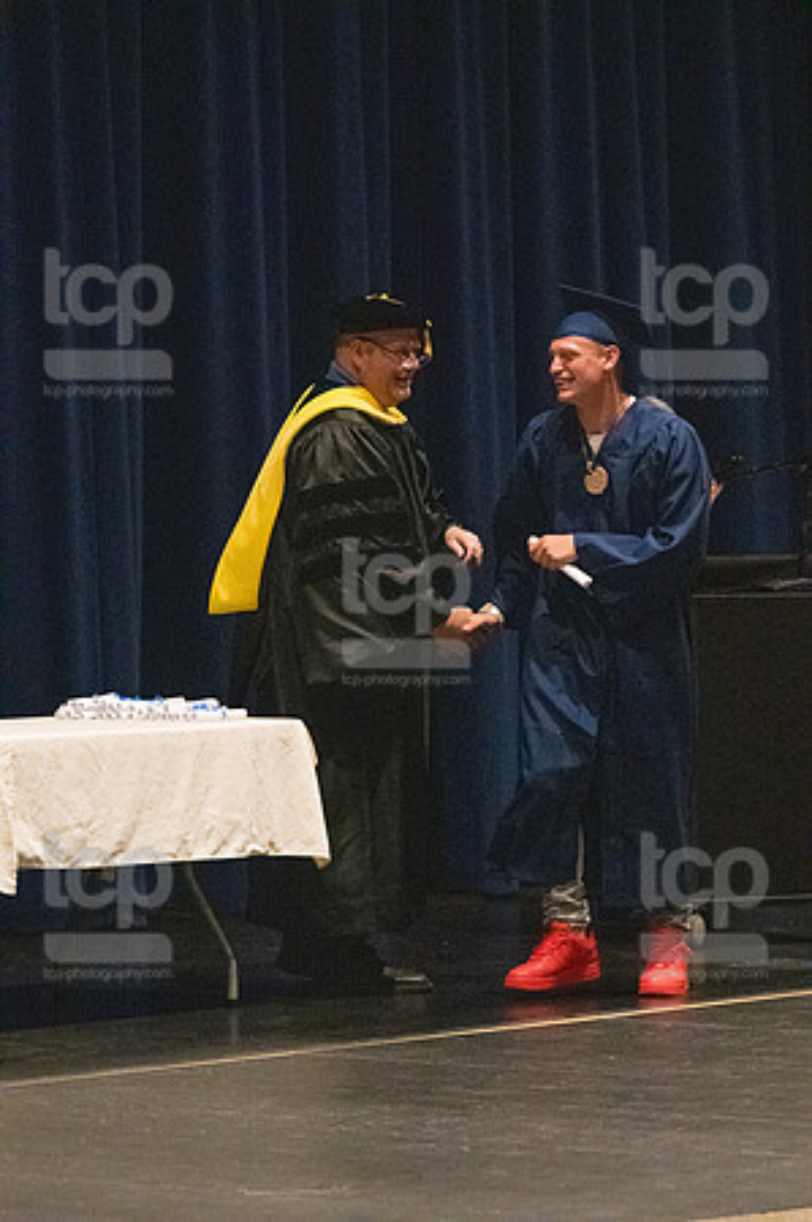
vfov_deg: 11.0
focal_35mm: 187
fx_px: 6341
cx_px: 406
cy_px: 611
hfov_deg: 7.3
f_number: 3.2
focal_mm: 125
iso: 10000
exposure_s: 1/400
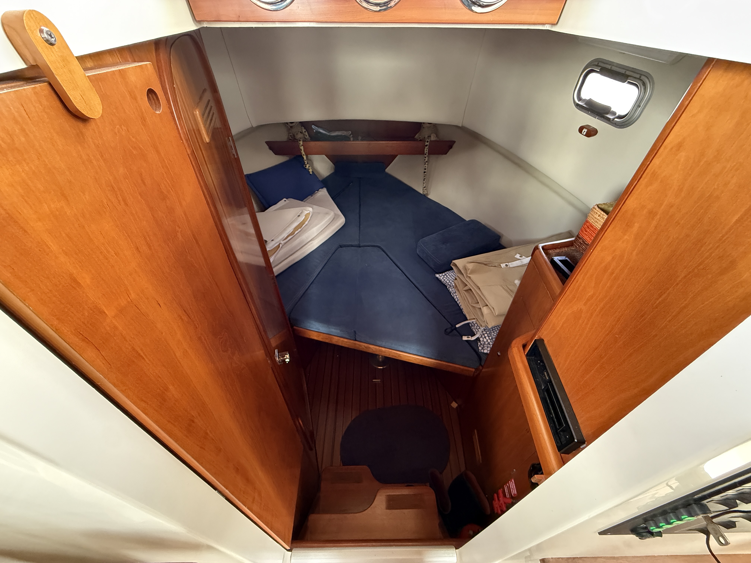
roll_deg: -0.4
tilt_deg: -43.9
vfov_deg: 85.7
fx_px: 304
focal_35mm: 14
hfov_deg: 102.1
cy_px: 282
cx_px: 376
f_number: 2.2
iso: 640
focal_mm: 2.22
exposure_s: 1/60
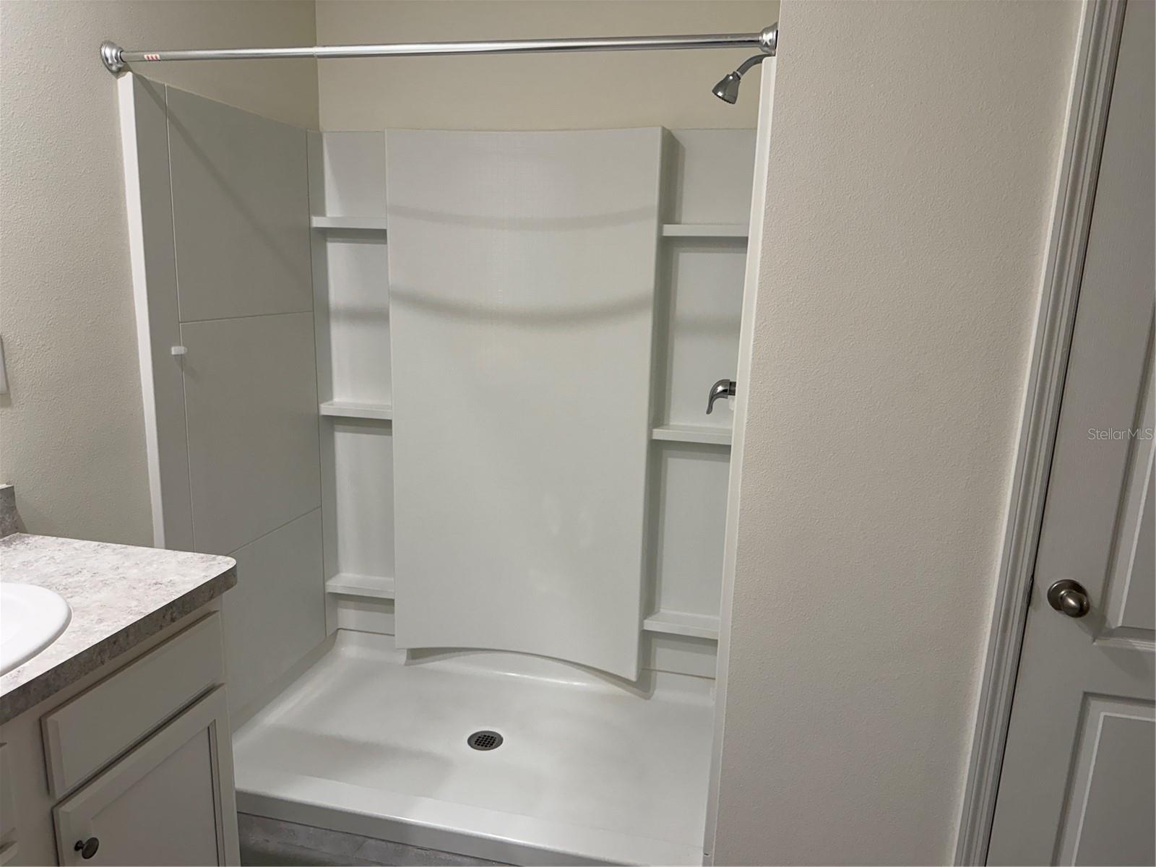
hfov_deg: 71.6
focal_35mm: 24
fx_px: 801
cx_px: 578
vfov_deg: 56.8
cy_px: 434
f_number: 1.78
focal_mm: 6.76
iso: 160
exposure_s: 1/120
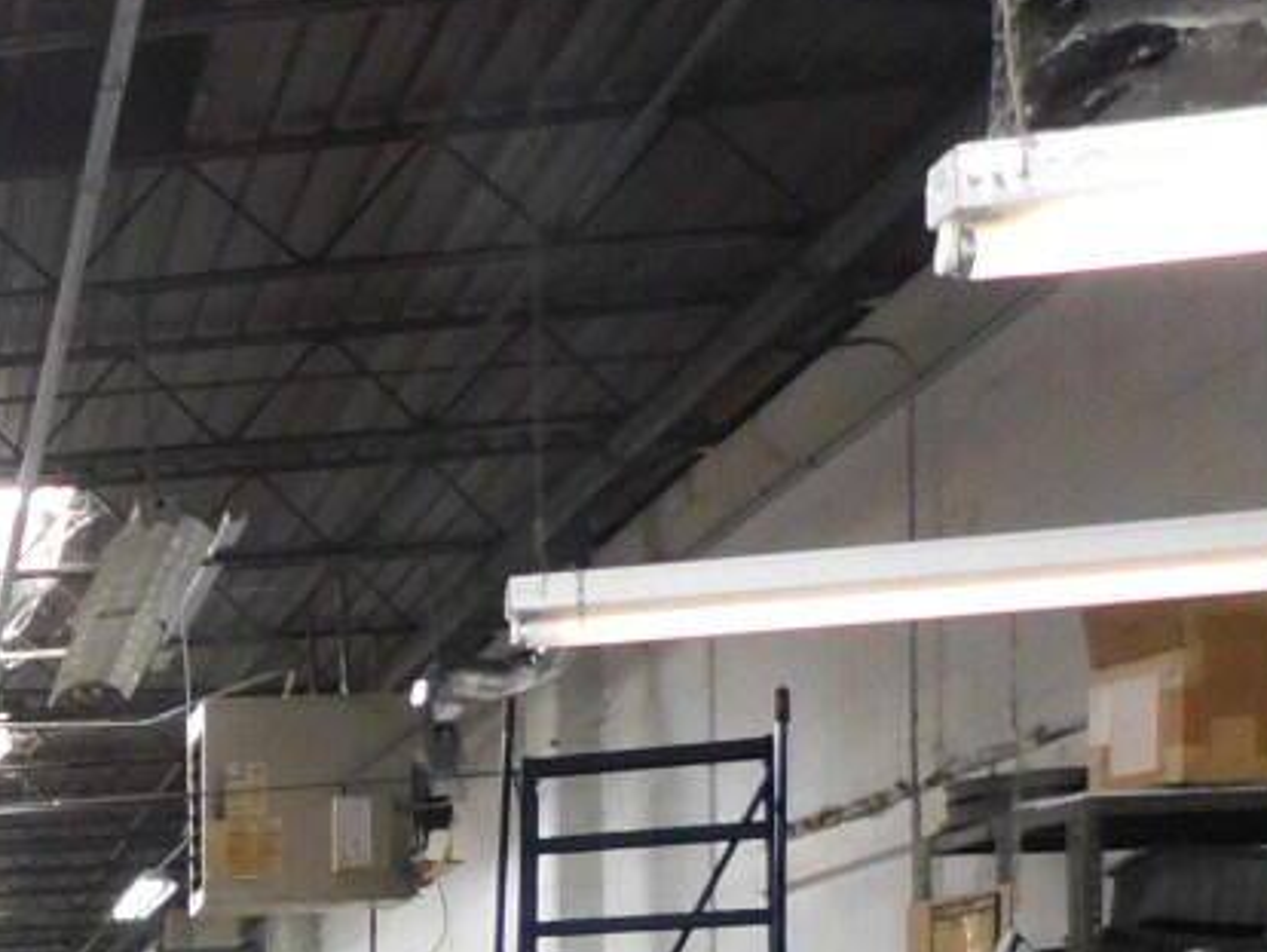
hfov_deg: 19.4
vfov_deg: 17.0
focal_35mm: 80
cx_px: -894
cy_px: 1338
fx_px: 2930
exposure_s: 1/30
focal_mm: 4
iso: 280
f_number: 3
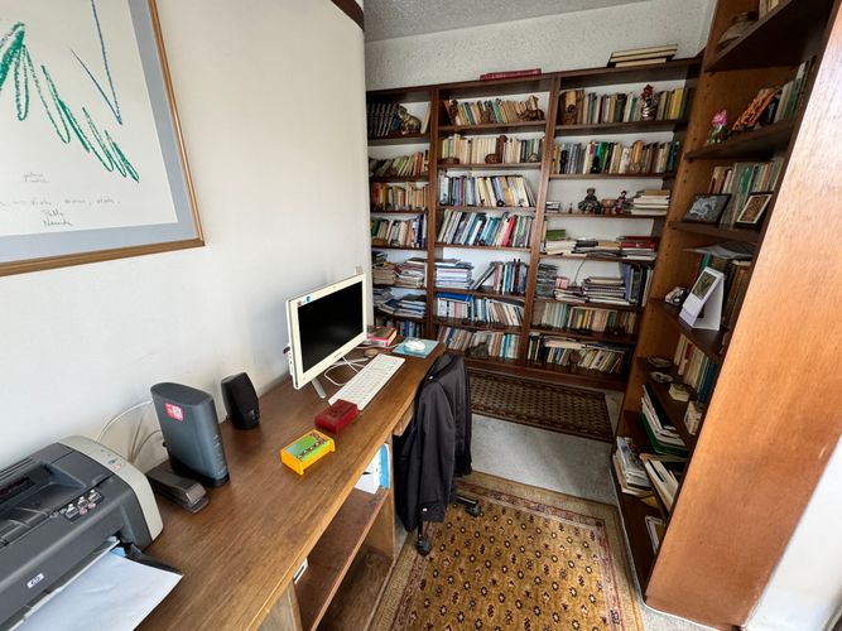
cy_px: 316
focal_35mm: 14
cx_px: 421
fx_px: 340
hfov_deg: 102.1
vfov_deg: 85.7
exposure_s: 1/99
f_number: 2.2
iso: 320
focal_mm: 2.22
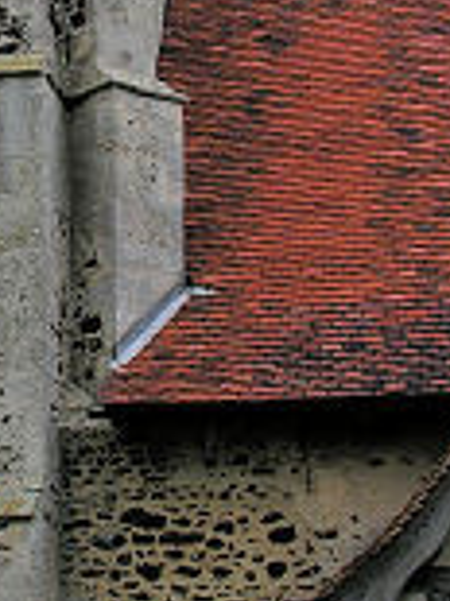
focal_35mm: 104
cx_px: -134
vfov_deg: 18.7
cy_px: 124
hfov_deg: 13.7
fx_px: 1805
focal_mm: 8.9
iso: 50
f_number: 4.5
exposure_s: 1/94
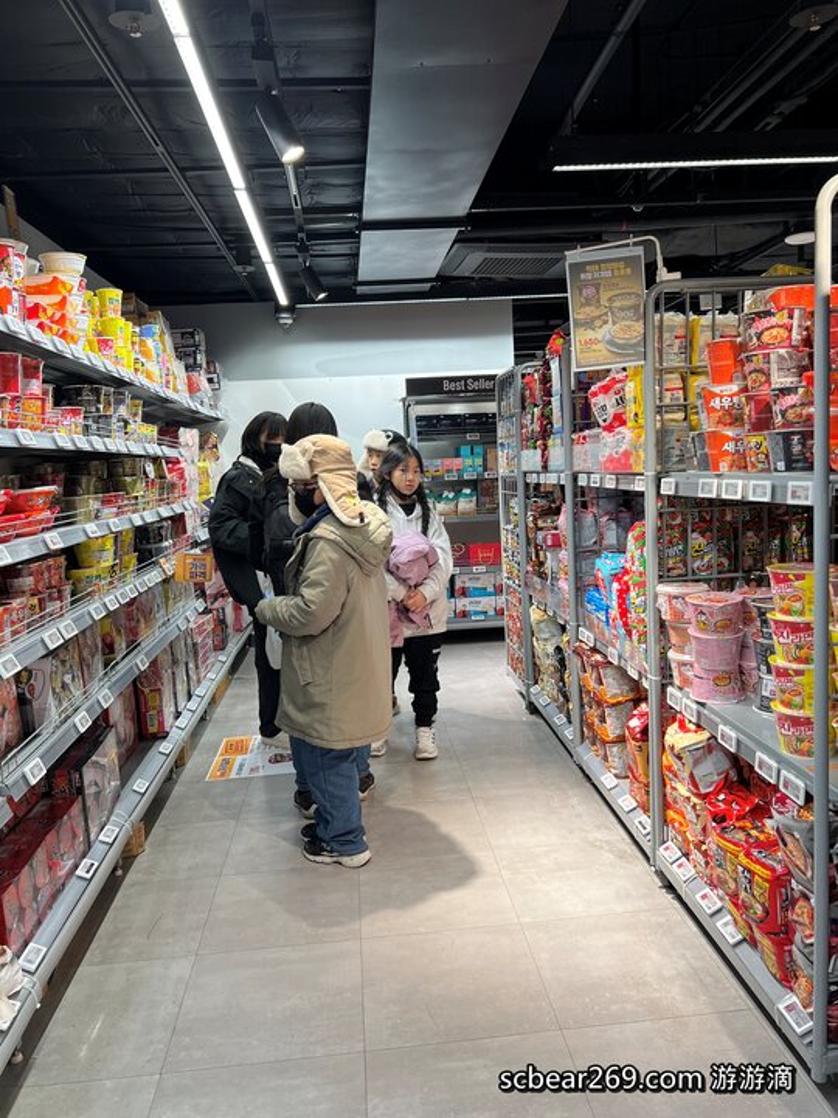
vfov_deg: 67.3
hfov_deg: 53.1
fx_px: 839
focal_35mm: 26
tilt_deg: -6.6
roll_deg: +2.7
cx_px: 419
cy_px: 559
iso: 80
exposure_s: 1/120
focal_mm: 5.7
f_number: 1.5
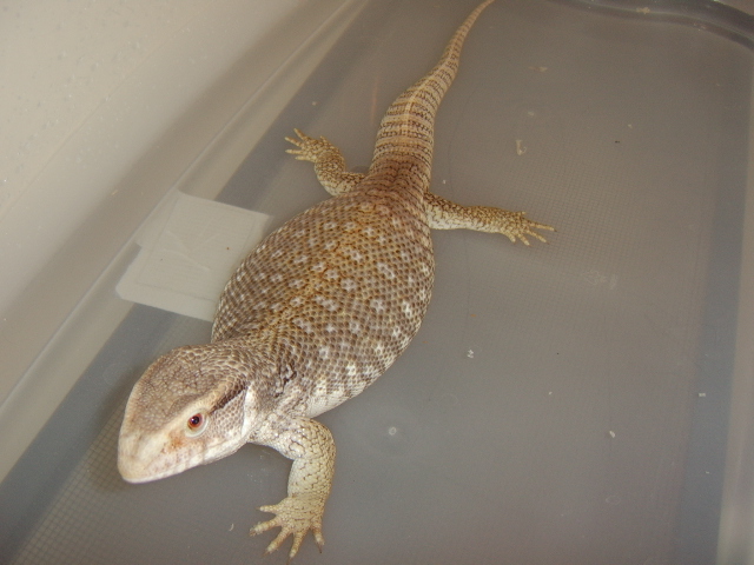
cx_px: 377
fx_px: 675
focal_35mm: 31
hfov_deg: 58.4
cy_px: 282
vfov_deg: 45.4
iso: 141
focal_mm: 8.13
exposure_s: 1/30
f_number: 2.7
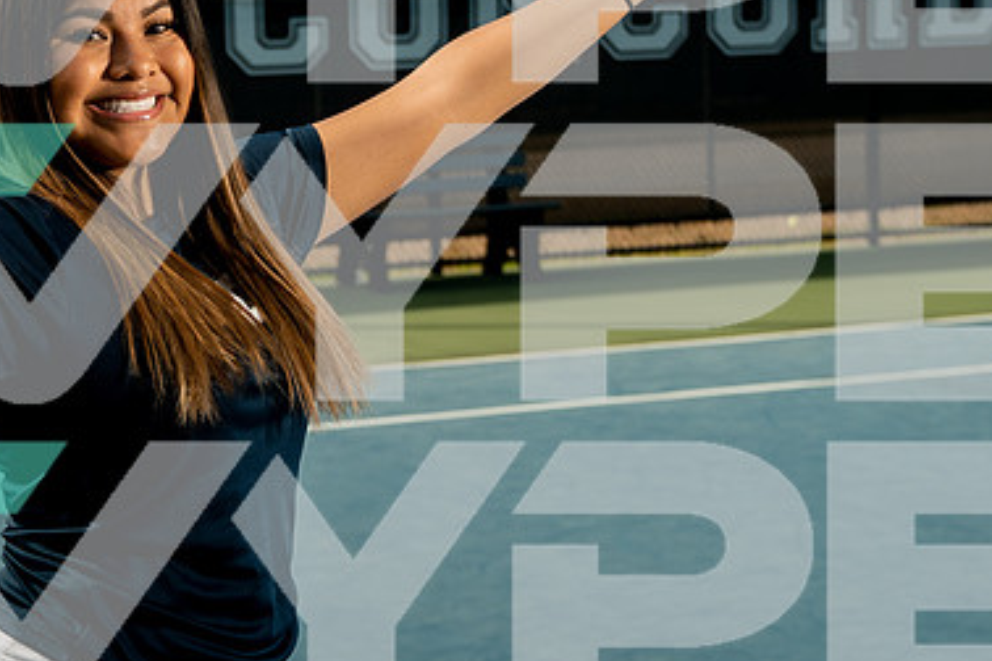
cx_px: 158
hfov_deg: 21.8
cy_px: 316
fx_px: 2535
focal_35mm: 92
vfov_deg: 14.9
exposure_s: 1/250
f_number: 4.5
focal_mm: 40
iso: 100
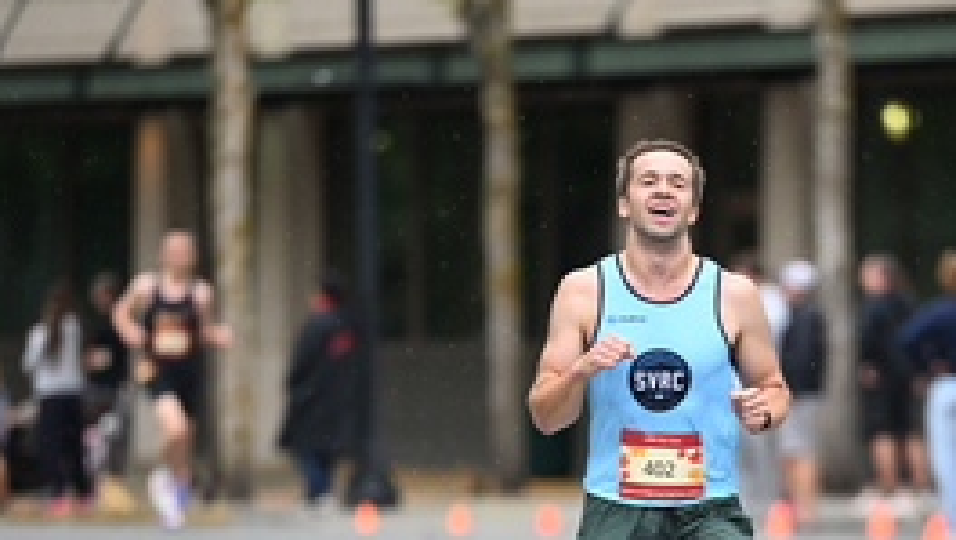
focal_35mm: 436
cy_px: 533
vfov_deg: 2.8
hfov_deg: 4.9
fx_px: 11061
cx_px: 657
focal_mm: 200
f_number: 2.8
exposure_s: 1/1600
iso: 1250
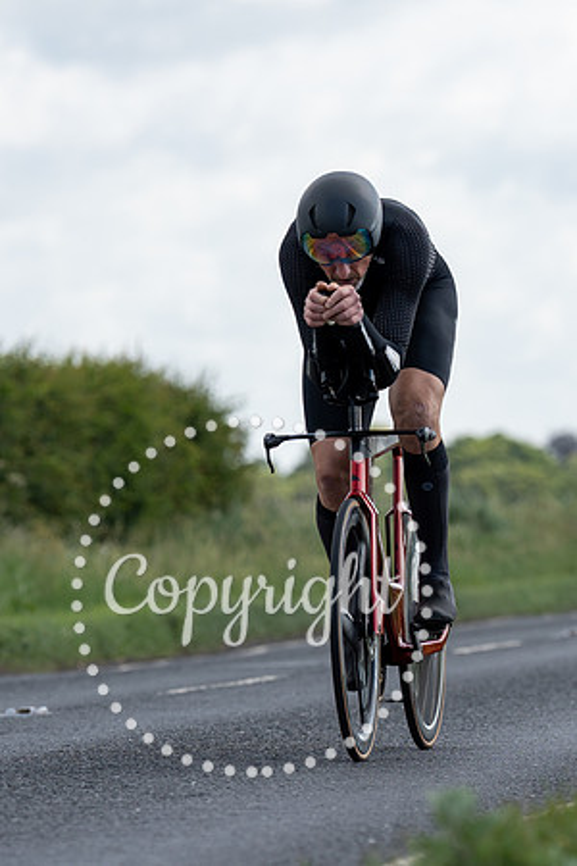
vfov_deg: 7.0
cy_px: 469
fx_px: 7110
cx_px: 387
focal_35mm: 296
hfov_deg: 4.6
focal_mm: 140
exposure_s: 1/1000
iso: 100
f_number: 3.5
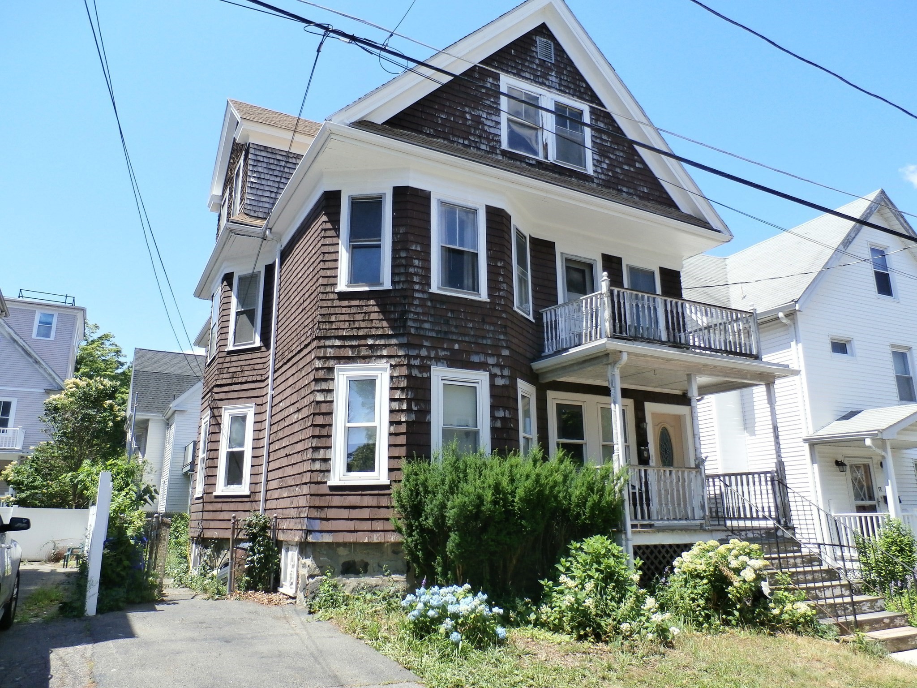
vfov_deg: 54.9
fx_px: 662
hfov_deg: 69.4
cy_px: 344
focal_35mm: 25
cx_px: 458
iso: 100
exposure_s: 1/800
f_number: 3
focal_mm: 4.5
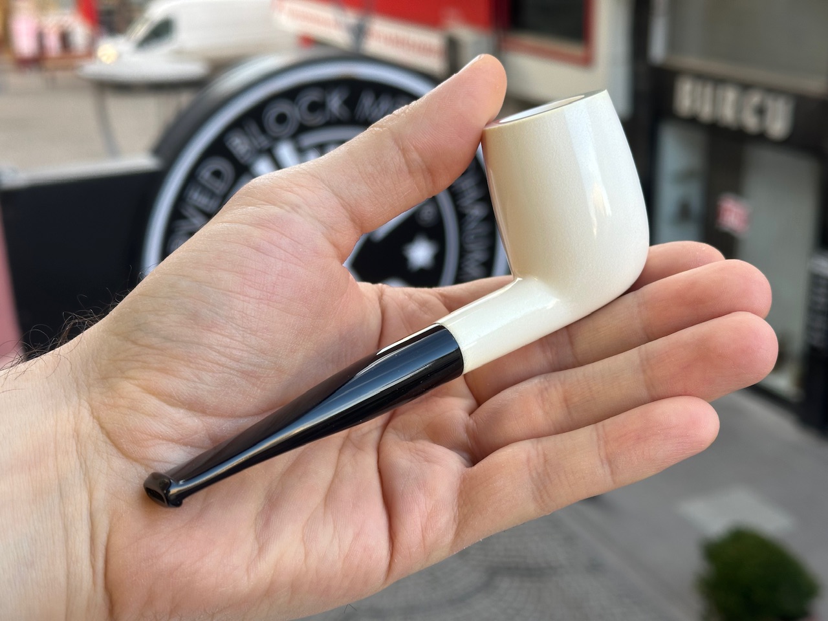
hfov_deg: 39.7
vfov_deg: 30.3
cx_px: 414
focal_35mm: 48
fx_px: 1148
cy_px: 310
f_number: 1.78
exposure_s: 1/129
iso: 50
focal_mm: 6.86
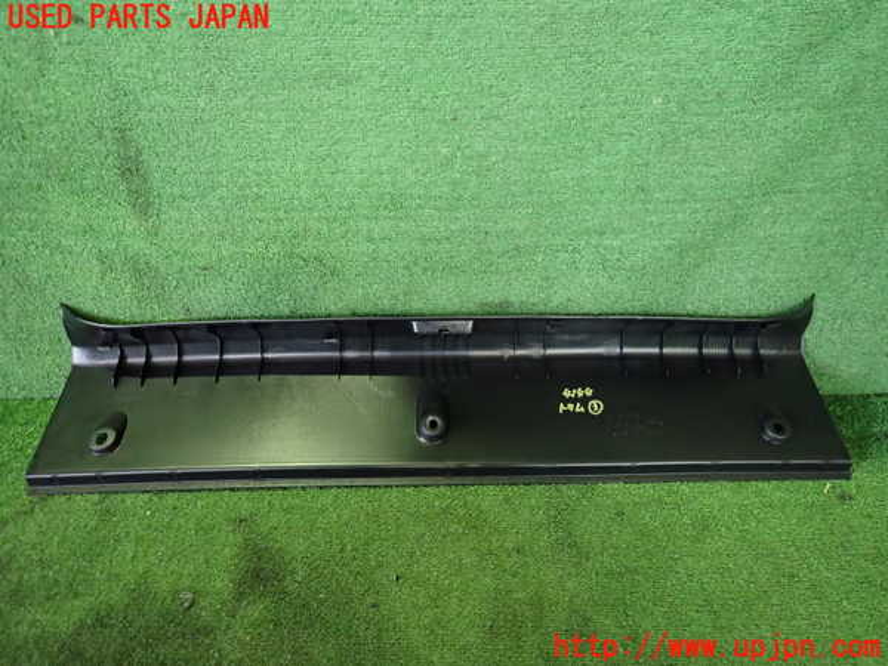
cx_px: 444
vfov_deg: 54.9
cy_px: 333
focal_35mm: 25
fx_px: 641
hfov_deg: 69.4
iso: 800
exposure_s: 1/30
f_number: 2
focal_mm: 4.5
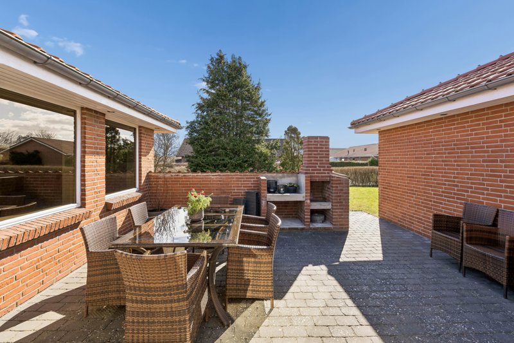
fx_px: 243
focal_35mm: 17
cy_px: 172
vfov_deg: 70.4
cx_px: 257
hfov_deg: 93.3
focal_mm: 17
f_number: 8
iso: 200
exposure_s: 1/320
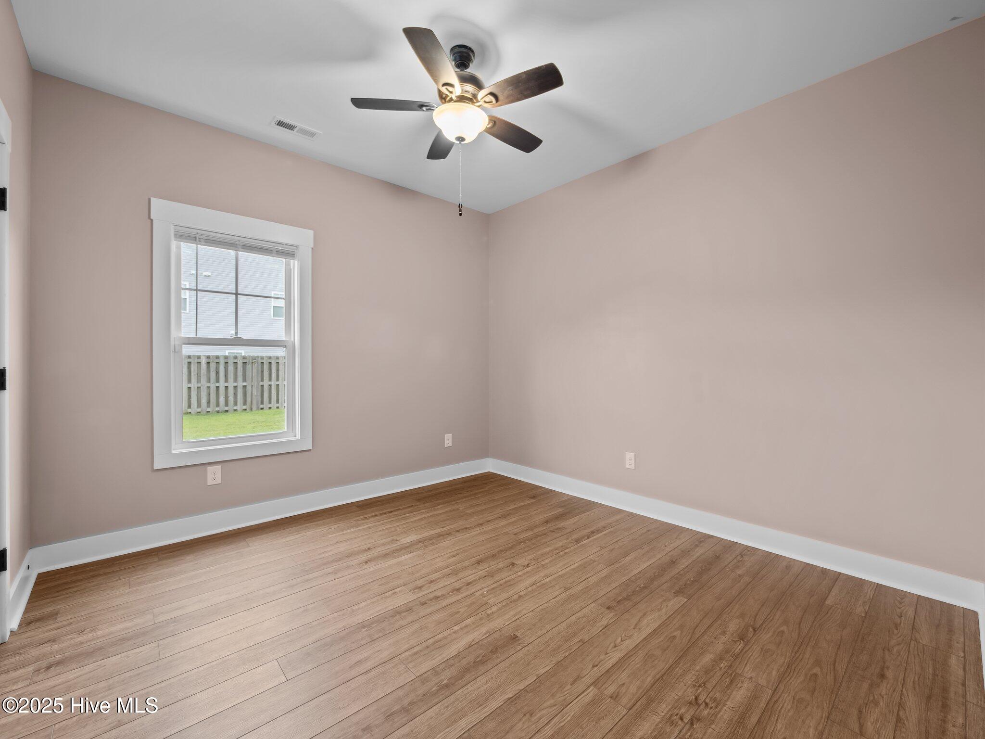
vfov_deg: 85.7
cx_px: 492
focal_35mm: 14
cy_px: 370
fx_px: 398
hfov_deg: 102.1
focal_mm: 7
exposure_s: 1/1.67
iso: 200
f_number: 5.6
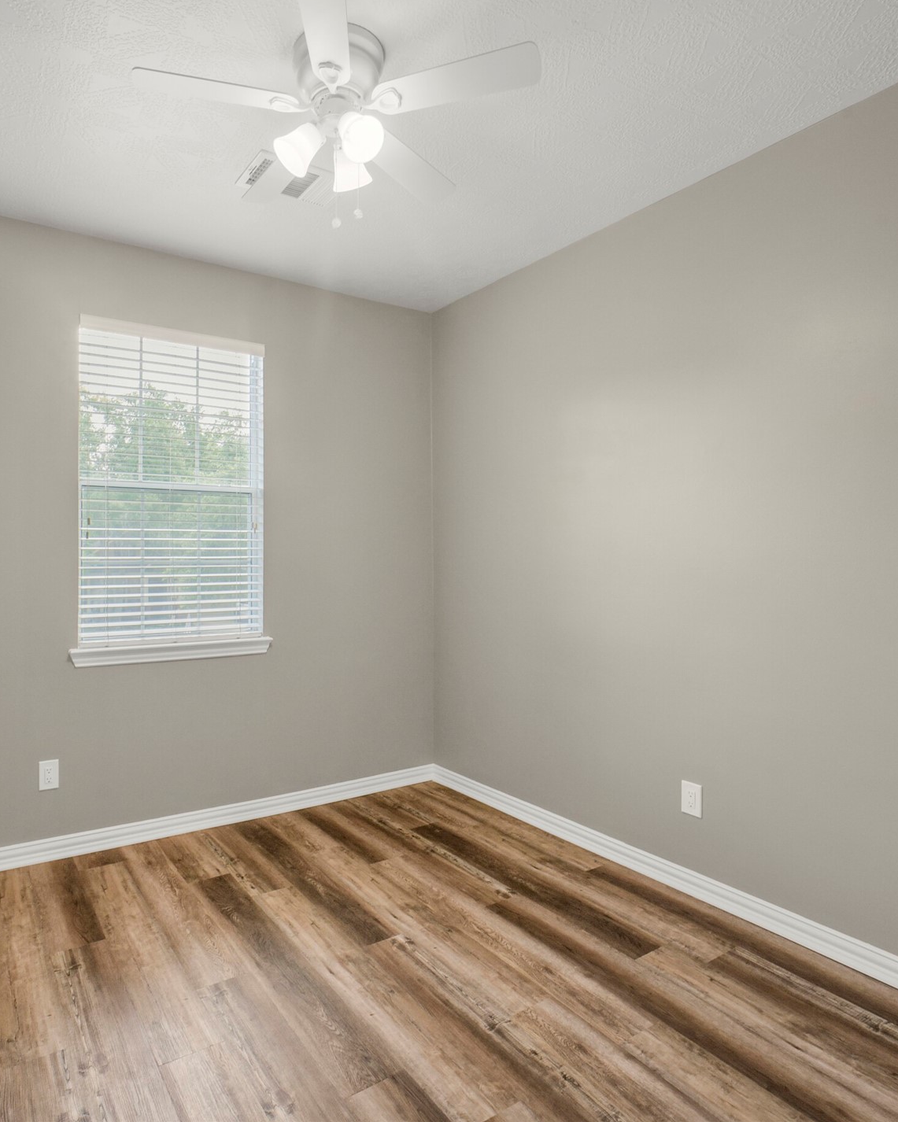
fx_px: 664
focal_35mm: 20
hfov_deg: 66.9
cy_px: 553
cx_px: 327
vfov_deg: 80.4
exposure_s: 1/40
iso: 500
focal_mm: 14
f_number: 10
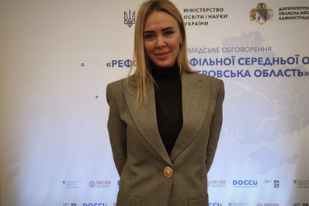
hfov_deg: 42.8
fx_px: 395
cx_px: 154
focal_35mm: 46
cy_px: 101
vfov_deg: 29.2
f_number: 1.7
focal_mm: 5.35
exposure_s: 1/100
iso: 125
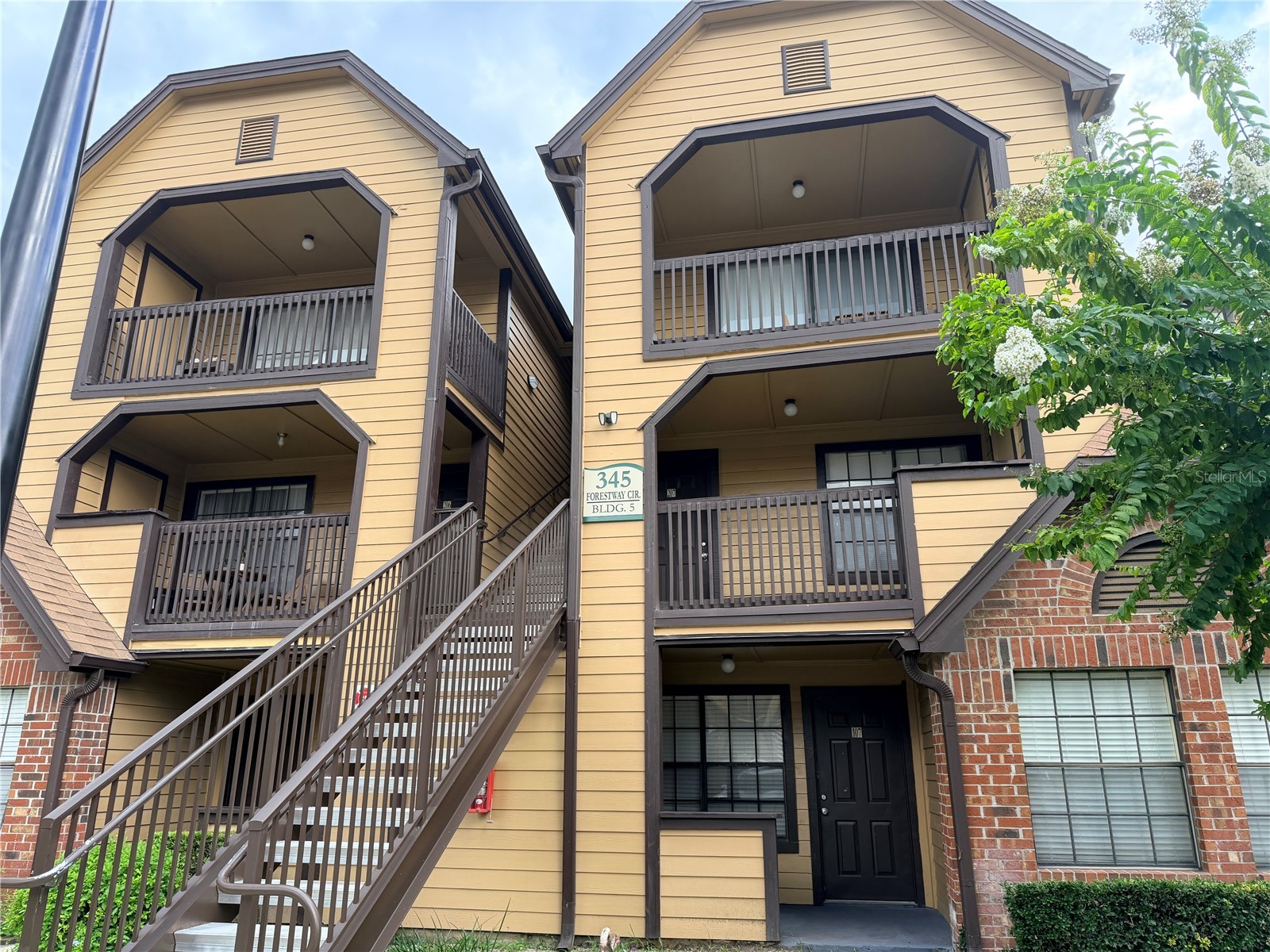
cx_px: 635
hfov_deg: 71.6
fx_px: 881
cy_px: 476
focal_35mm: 24
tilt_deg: +17.0
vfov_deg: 56.8
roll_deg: +0.1
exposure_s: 1/543
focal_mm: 6.76
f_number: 1.78
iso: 100
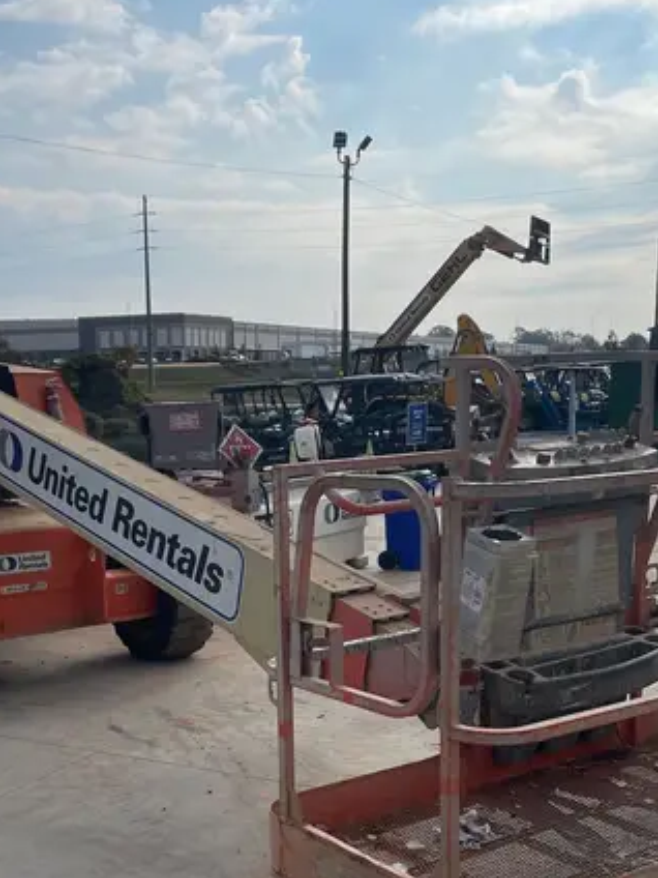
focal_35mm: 45
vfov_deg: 41.5
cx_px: 234
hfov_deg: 32.0
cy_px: 589
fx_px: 1141
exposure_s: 1/13333
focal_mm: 4.2
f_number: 1.6
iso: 50
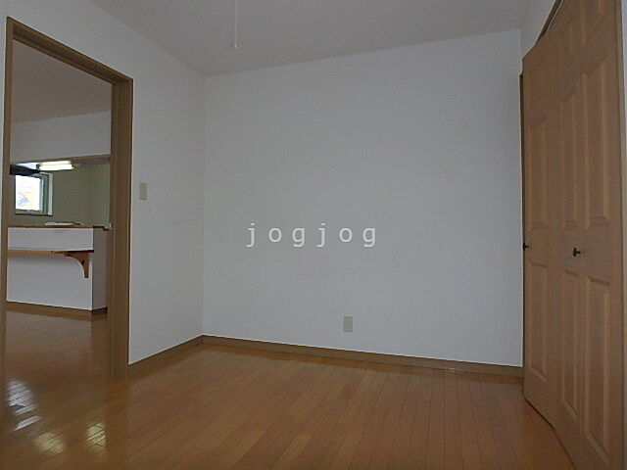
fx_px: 380
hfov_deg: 79.0
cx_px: 314
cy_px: 235
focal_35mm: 21
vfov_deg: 63.4
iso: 125
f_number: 3.5
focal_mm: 3.7
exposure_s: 1/30
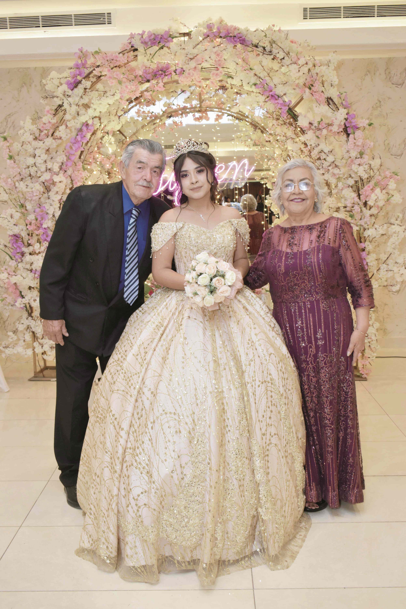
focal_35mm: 38
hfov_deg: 35.5
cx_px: 203
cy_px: 304
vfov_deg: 51.3
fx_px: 634
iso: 800
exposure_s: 1/80
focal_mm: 25
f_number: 5.6
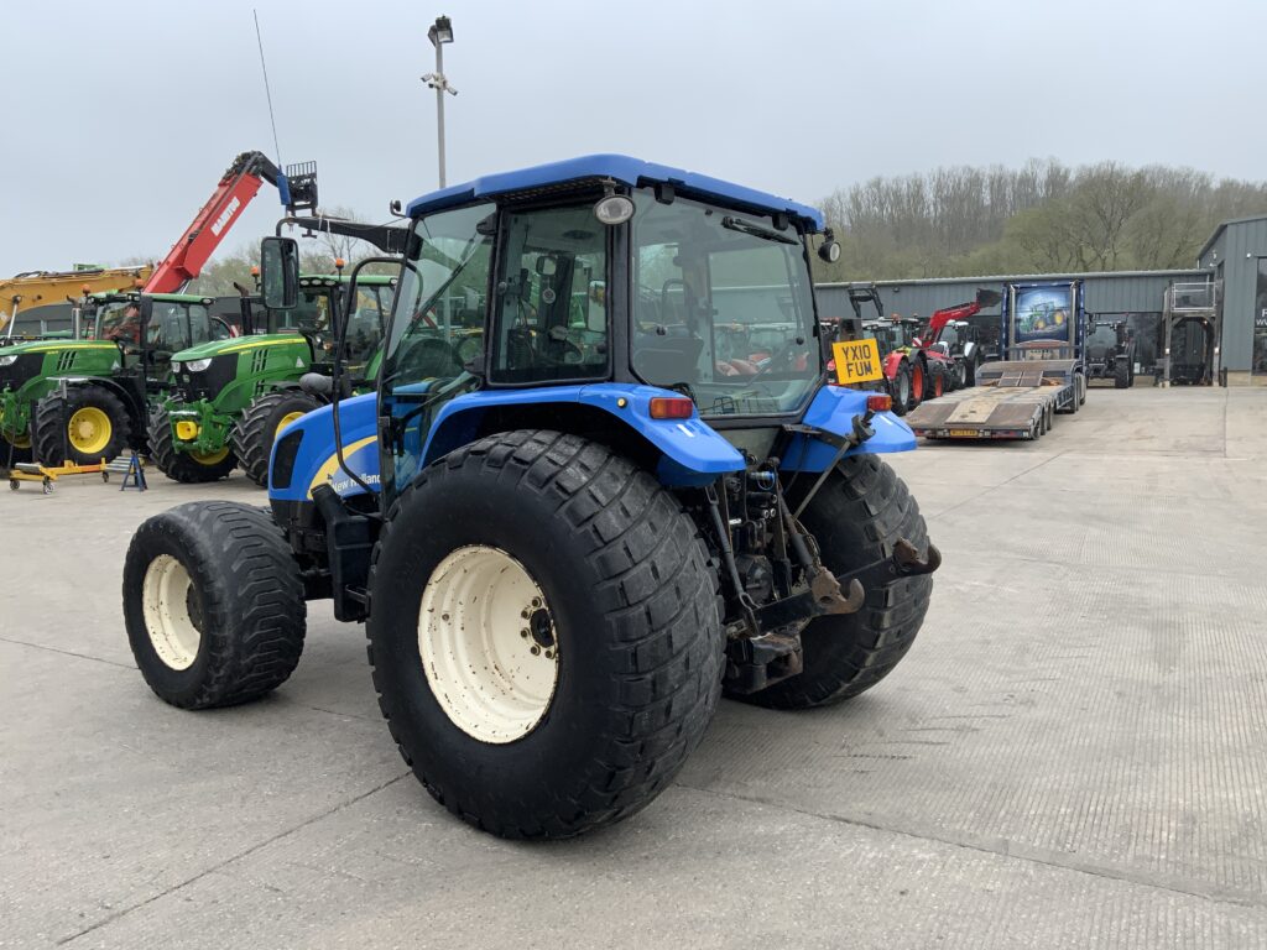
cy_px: 475
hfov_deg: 61.7
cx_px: 634
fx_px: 1061
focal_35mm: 29
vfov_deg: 48.2
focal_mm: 3
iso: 16
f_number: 1.8
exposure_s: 1/781
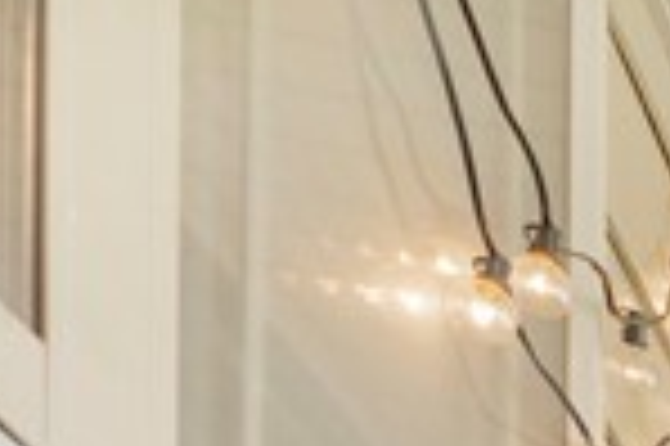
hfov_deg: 9.9
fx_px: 2175
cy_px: 1518
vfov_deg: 8.7
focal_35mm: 117
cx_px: 2266
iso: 100
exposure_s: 1/2
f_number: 6.3
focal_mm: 16
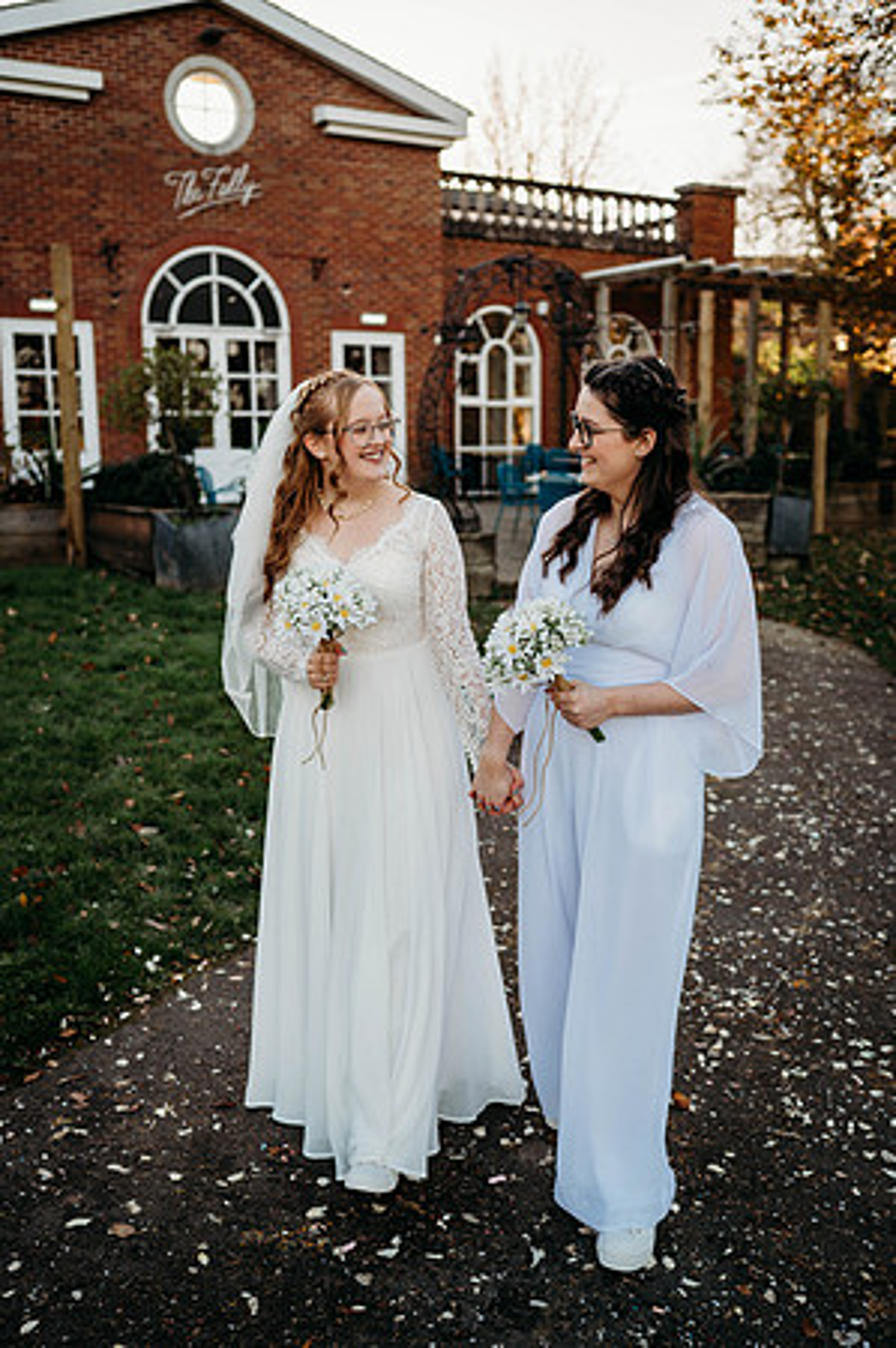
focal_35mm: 35
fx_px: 1310
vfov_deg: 54.5
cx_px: 448
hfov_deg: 37.8
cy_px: 674
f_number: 2.5
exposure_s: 1/800
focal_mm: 35
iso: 100
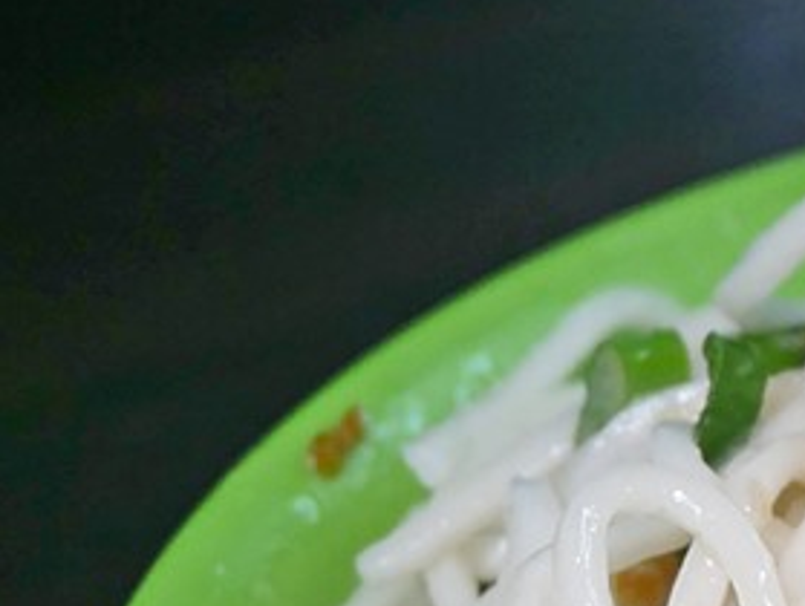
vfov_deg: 11.3
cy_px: 734
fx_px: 3004
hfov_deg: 14.0
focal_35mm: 129
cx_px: 1298
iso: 320
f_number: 4.2
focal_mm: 18
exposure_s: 1/60
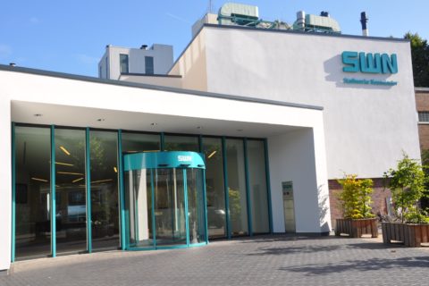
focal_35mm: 38
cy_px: 143
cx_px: 214
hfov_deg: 51.3
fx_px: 447
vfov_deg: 35.5
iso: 200
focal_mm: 25
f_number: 13
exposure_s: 1/160
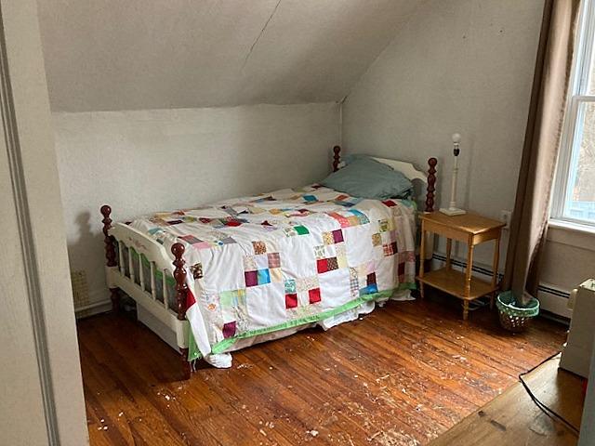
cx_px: 298
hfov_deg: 63.4
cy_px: 223
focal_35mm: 28
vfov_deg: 49.7
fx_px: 481
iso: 320
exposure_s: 1/48
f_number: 1.8
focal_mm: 3.99
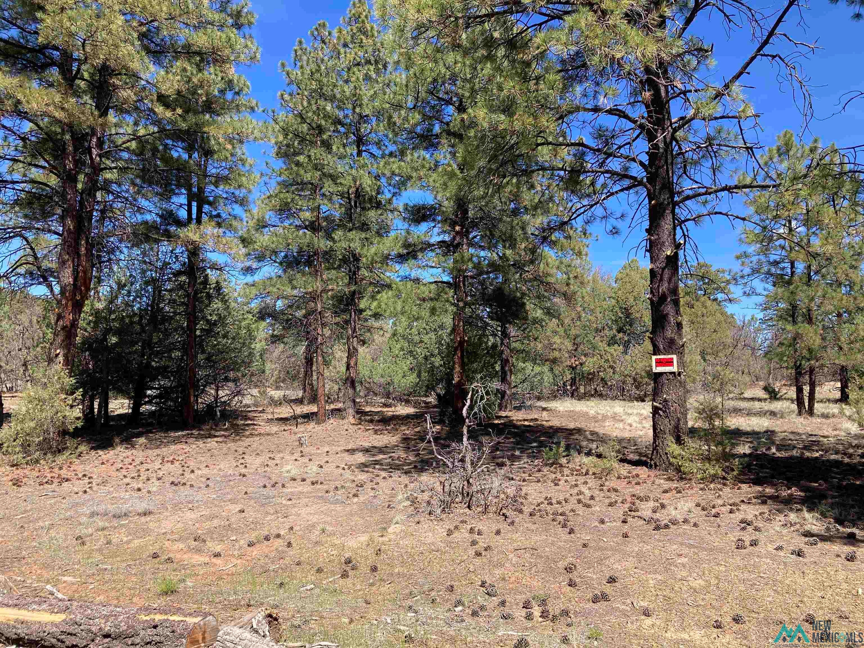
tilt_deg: +6.0
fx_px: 699
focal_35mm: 28
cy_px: 324
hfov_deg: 63.4
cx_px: 432
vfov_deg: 49.7
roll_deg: -1.2
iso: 20
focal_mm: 3.99
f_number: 1.8
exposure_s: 1/1033
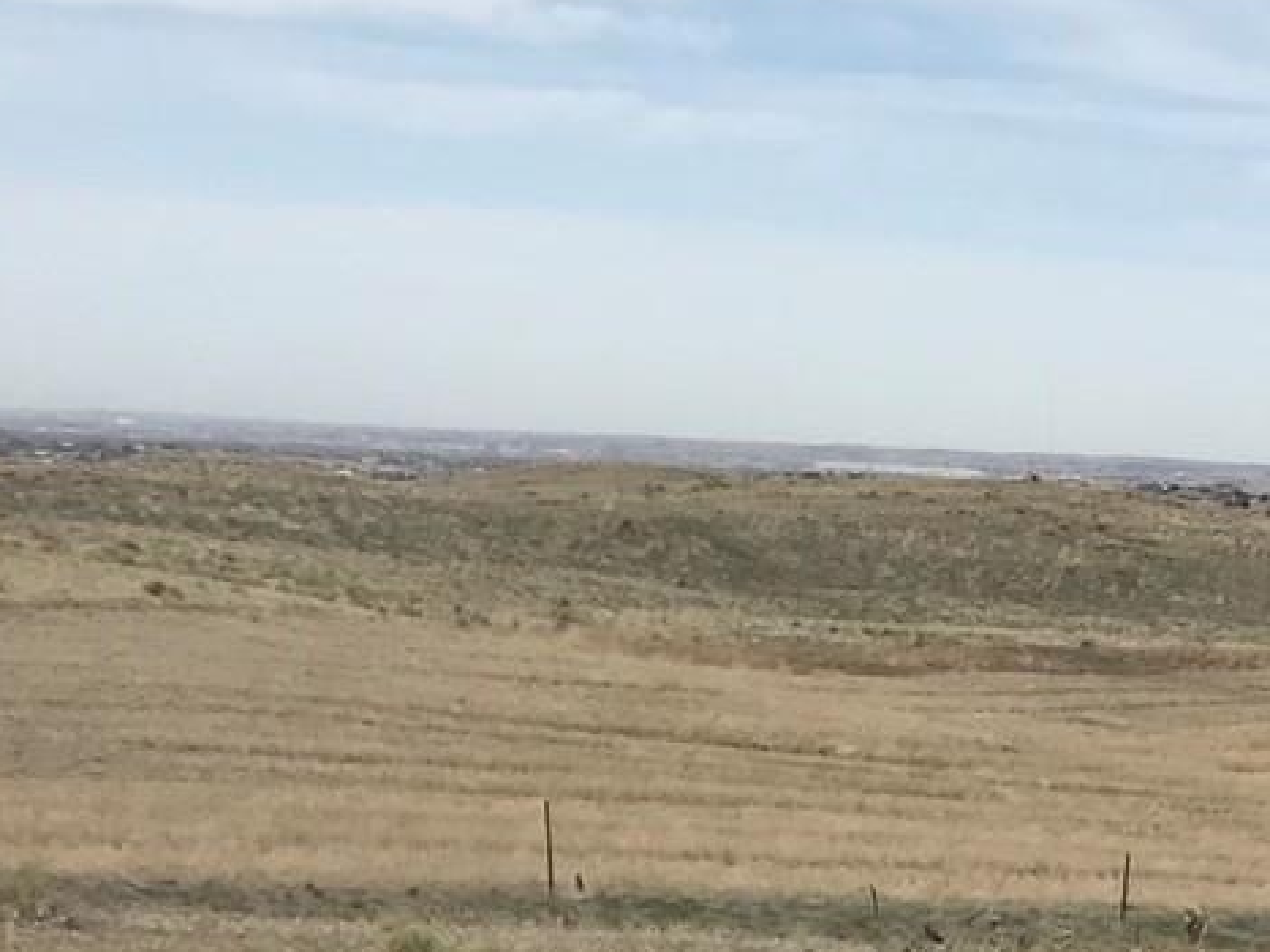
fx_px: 3521
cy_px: 645
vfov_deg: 15.4
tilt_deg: -1.3
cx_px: 1885
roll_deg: -2.0
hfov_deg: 18.3
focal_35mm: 96
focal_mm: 3.99
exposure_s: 1/4000
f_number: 1.8
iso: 20
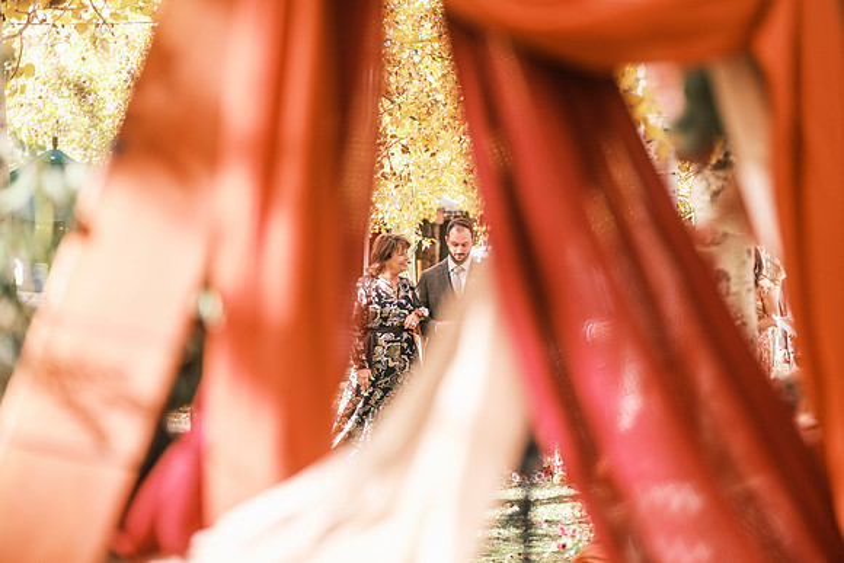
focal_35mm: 136
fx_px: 3189
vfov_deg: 10.1
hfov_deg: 15.1
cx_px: 422
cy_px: 282
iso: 400
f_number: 2.8
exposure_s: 1/500
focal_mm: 90.6
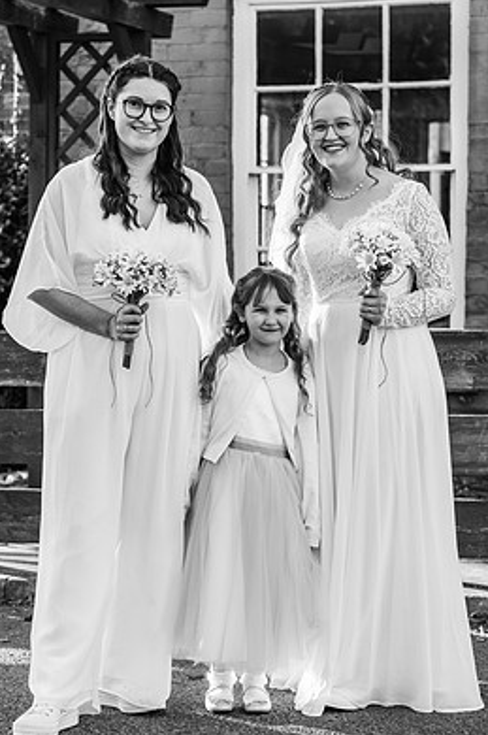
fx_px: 1998
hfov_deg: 13.9
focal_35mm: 98
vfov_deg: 20.8
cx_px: 227
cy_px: 373
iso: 110
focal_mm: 85
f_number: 5
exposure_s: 1/200
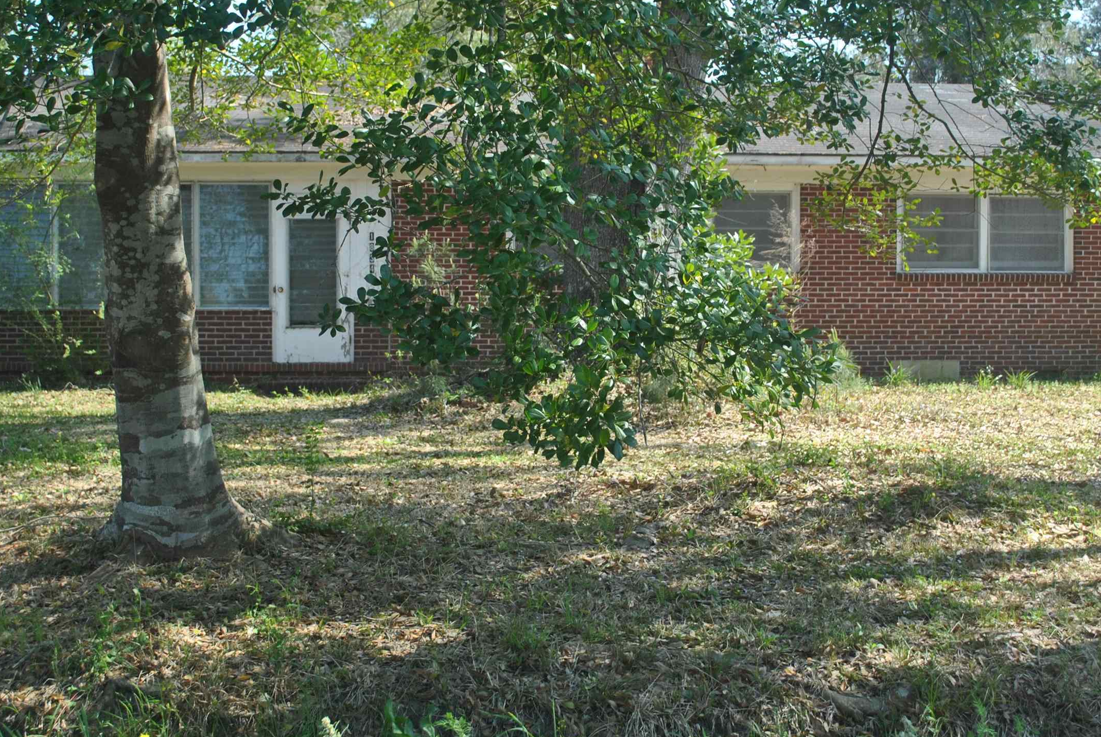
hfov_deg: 35.6
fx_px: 1715
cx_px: 541
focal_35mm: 56
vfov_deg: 24.2
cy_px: 330
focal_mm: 26
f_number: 5.6
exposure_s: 1/125
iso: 100
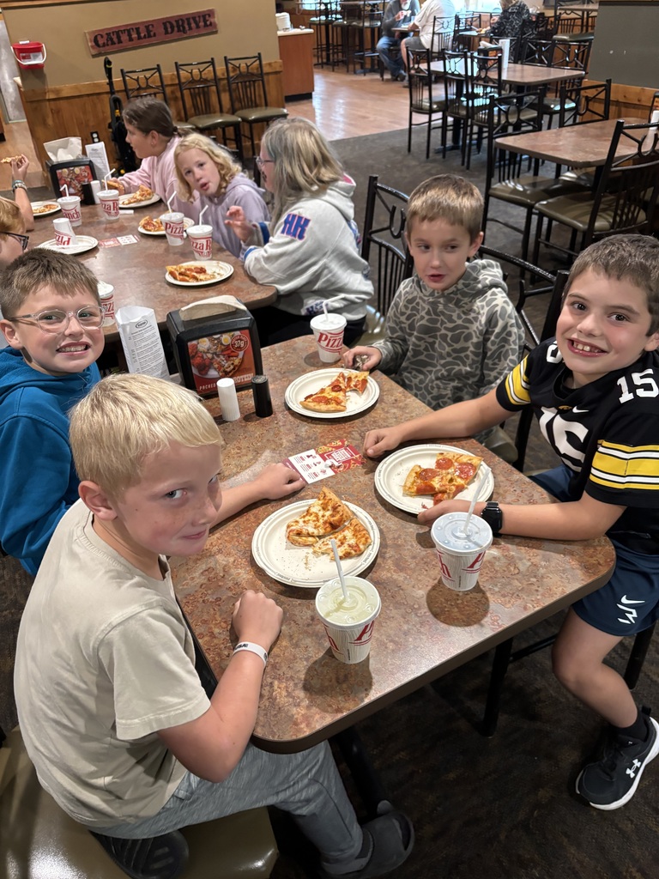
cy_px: 440
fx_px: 660
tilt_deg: -34.5
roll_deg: +4.5
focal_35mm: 26
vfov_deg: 67.3
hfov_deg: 53.1
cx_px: 330
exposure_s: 1/60
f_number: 1.6
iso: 320
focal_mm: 5.96
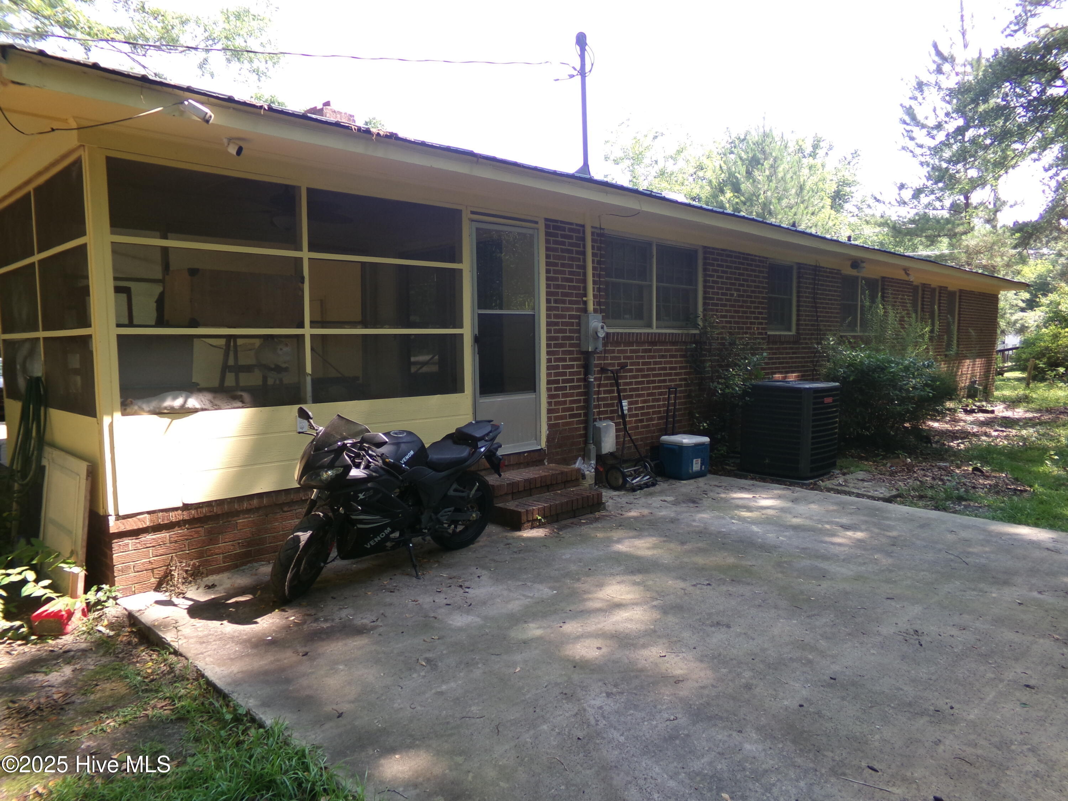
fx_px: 740
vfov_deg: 56.8
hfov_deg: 71.6
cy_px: 400
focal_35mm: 24
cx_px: 534
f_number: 3.7
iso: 100
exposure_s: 1/120
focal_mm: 4.3
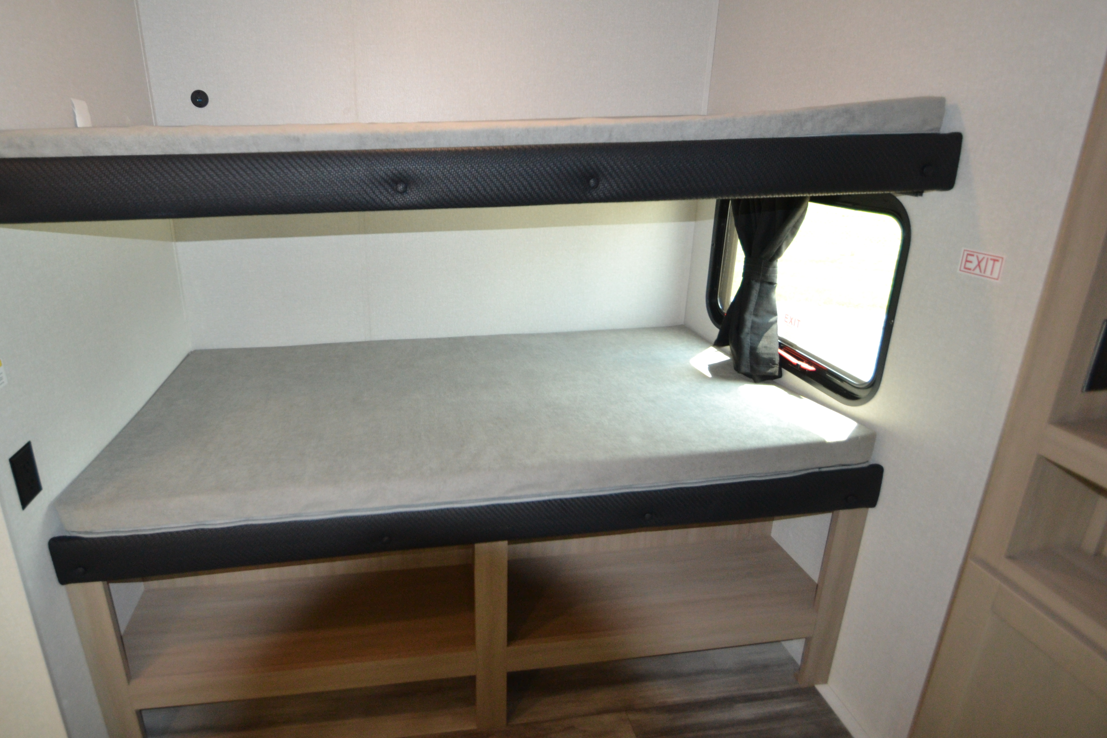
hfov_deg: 89.3
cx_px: 470
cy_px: 319
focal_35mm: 18
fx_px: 553
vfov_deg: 67.1
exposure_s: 1/60
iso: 900
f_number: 3.5
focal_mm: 10
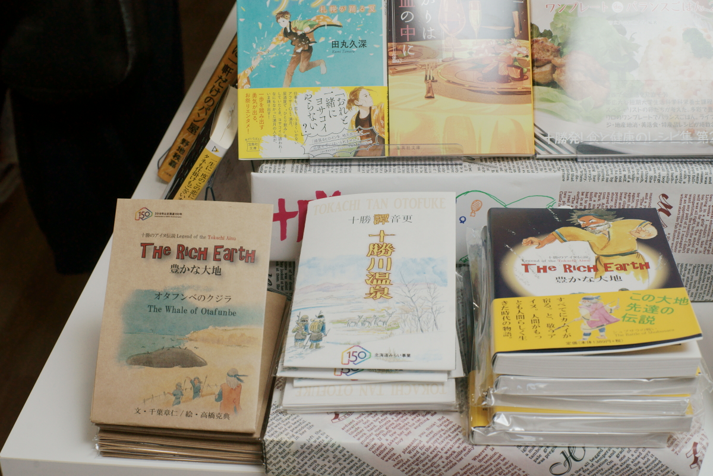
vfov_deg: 27.0
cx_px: 356
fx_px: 990
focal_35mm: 50
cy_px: 238
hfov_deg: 39.6
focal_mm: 50
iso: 200
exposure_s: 1/125
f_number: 11
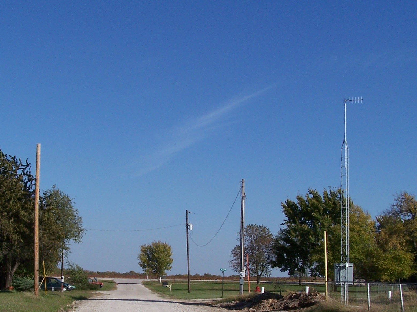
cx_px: 165
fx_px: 759
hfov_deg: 30.6
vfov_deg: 22.9
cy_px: 258
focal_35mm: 63
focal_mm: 6.3
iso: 80
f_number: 5.6
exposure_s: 1/750
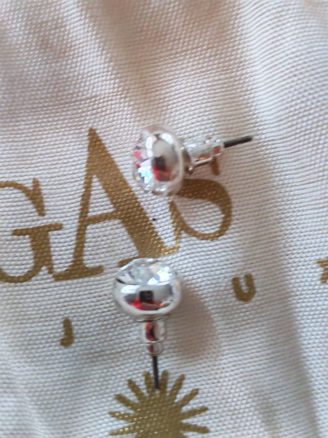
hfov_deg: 27.0
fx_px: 682
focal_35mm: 54
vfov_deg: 35.5
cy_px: 219
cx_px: 164
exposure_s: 1/33
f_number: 1.9
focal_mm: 6.12
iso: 2000
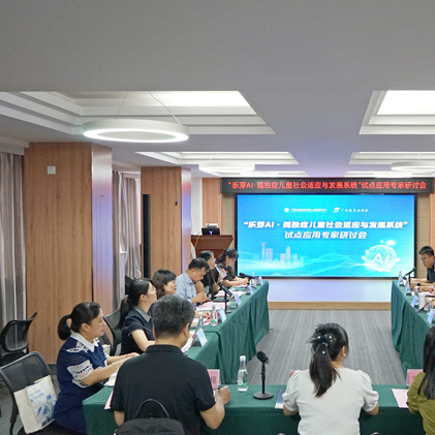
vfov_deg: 43.9
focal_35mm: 38
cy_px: 221
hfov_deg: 42.6
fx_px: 540
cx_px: 322
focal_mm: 29
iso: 3200
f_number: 4.5
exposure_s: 1/125
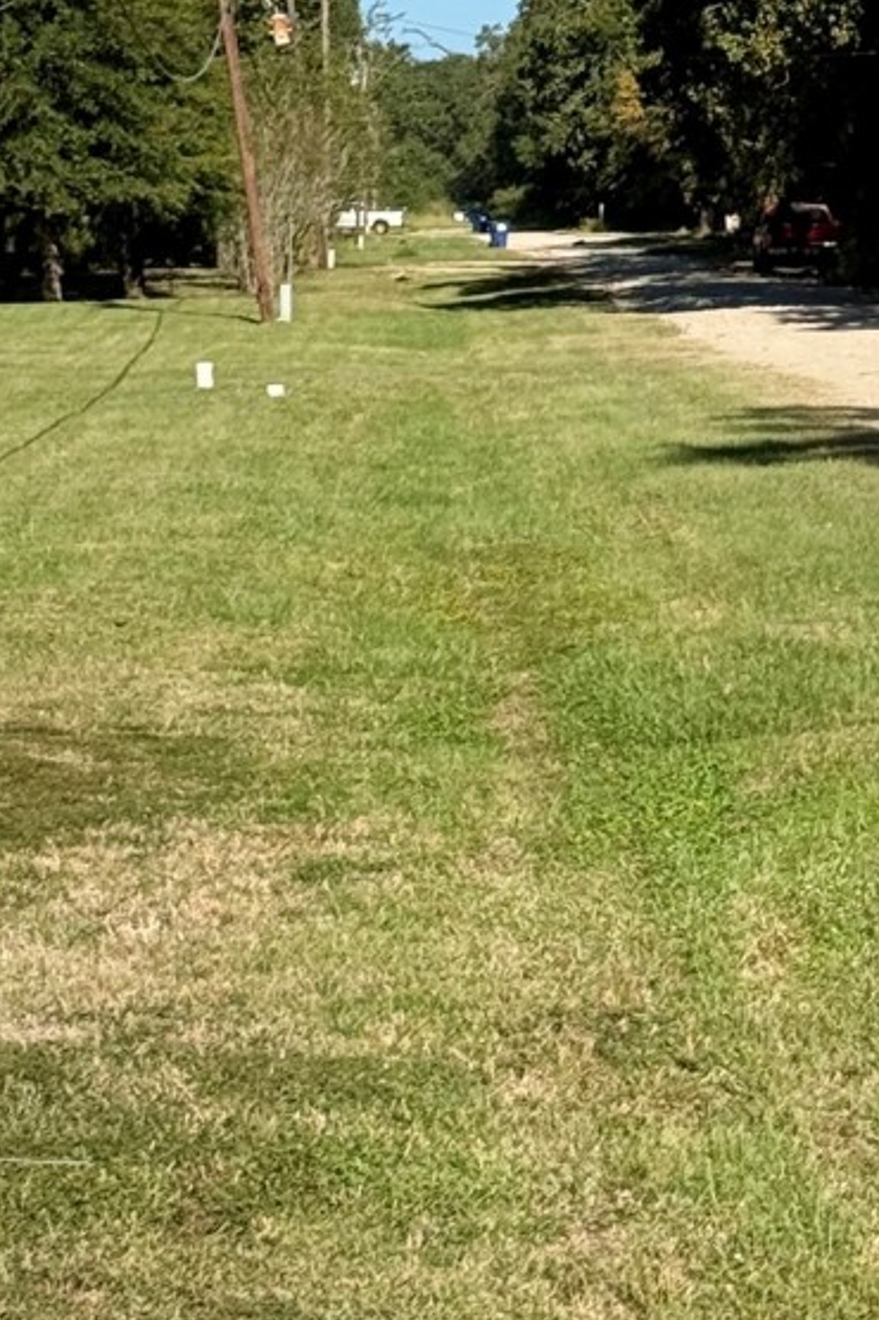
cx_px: 658
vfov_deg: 14.6
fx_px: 5060
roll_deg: +1.7
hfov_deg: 9.9
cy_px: -76
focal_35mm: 138
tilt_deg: +3.7
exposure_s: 1/6024
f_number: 1.78
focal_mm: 6.76
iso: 80
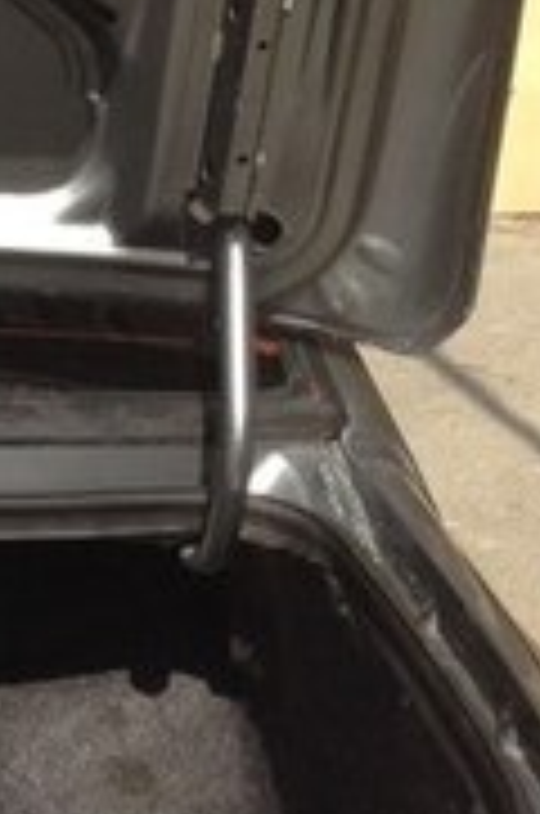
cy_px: 807
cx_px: -626
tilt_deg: -24.7
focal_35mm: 133
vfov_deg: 15.2
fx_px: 3004
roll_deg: -1.4
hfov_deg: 9.4
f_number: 2.4
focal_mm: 4.28
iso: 50
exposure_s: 1/1082
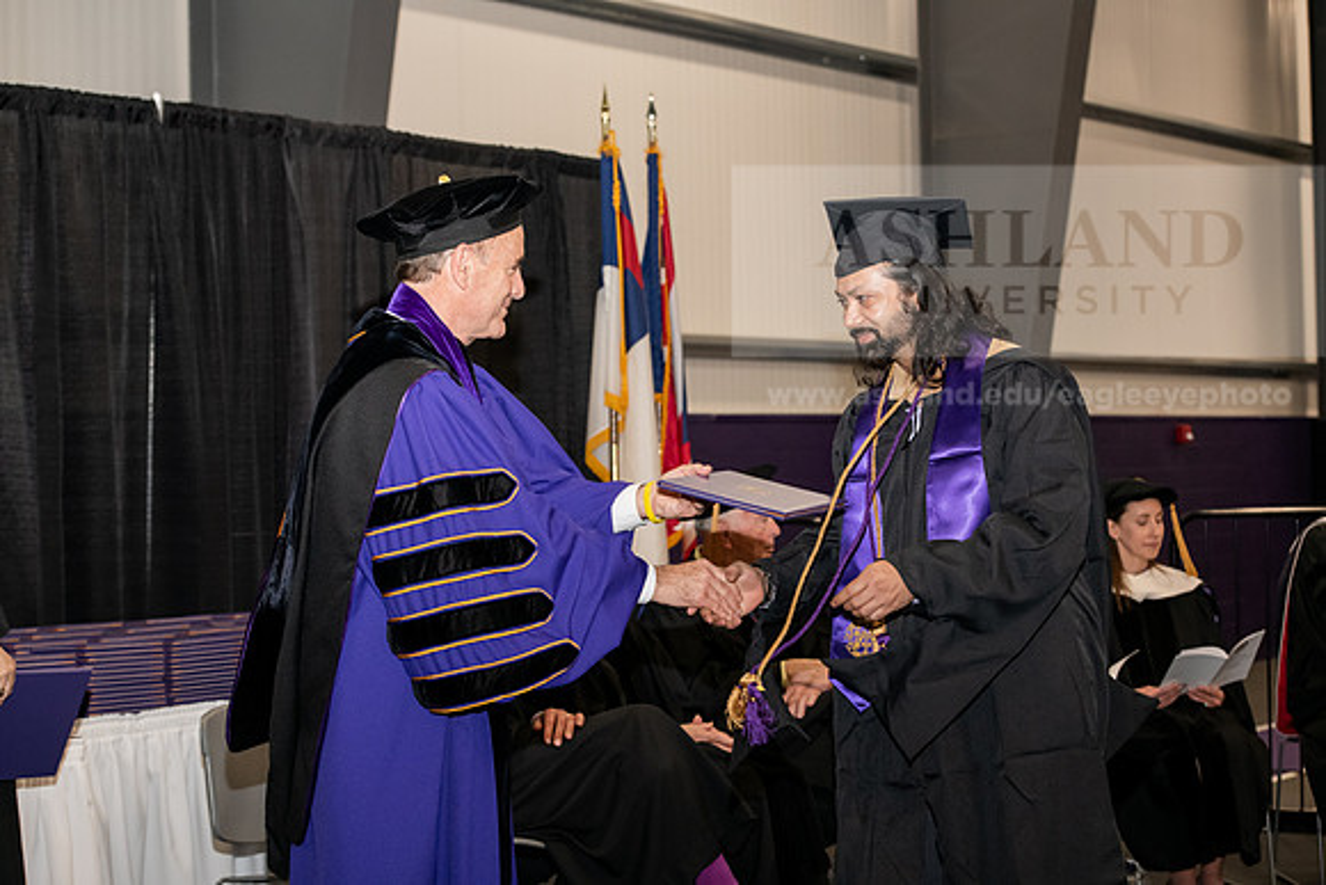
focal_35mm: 75
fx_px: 2763
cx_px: 663
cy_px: 442
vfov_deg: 18.2
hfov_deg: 27.0
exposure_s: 1/200
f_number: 5.6
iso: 2000
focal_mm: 75
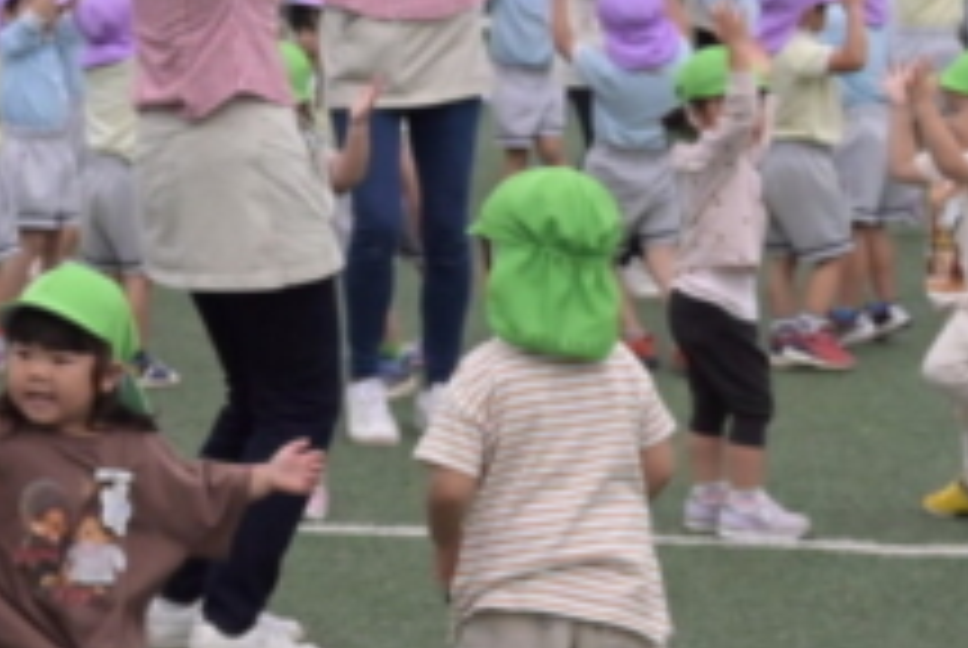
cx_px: 5
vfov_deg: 8.3
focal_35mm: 164
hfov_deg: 12.4
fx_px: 4416
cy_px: -191
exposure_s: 1/4000
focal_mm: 46
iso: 5000
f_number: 7.1
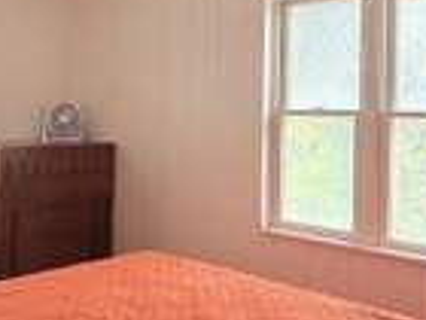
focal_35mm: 48
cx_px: 79
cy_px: 111
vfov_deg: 30.1
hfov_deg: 38.1
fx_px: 591
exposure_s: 1/99
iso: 160
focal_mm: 2.22
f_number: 2.2
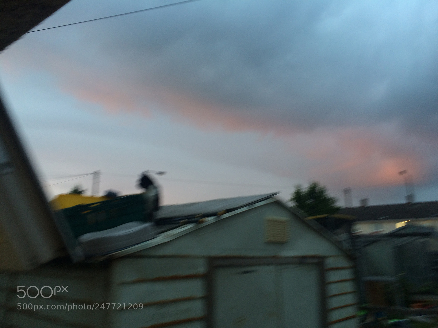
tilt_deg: +15.5
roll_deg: -1.4
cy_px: 164
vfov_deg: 48.2
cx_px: 219
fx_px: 367
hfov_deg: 61.7
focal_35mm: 29
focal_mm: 4.15
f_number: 2.2
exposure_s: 1/33
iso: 40
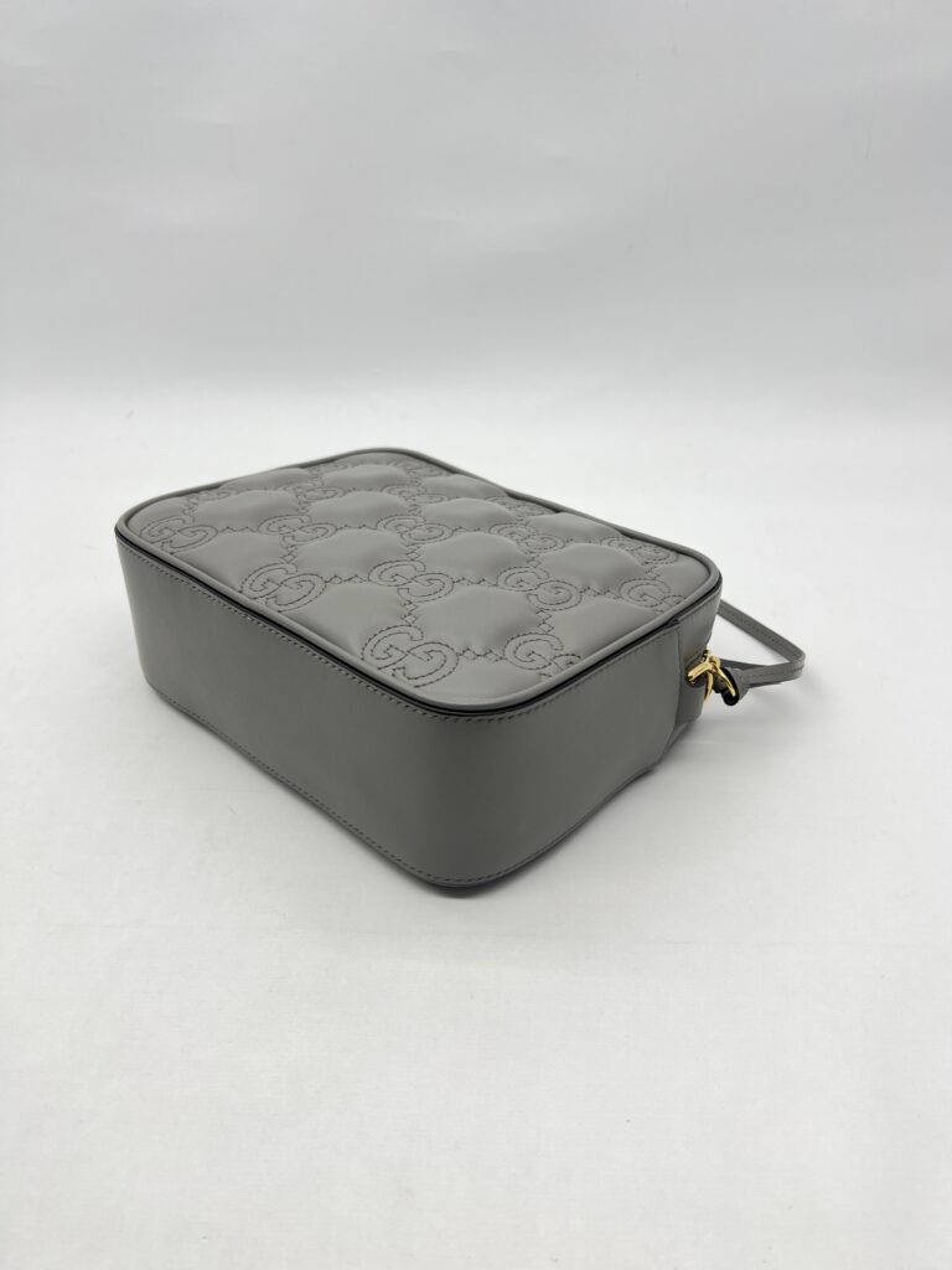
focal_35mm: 26
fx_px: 953
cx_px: 476
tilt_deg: -32.9
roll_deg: +0.0
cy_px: 635
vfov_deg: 67.3
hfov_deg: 53.1
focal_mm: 5.7
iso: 32
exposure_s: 1/144
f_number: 1.5
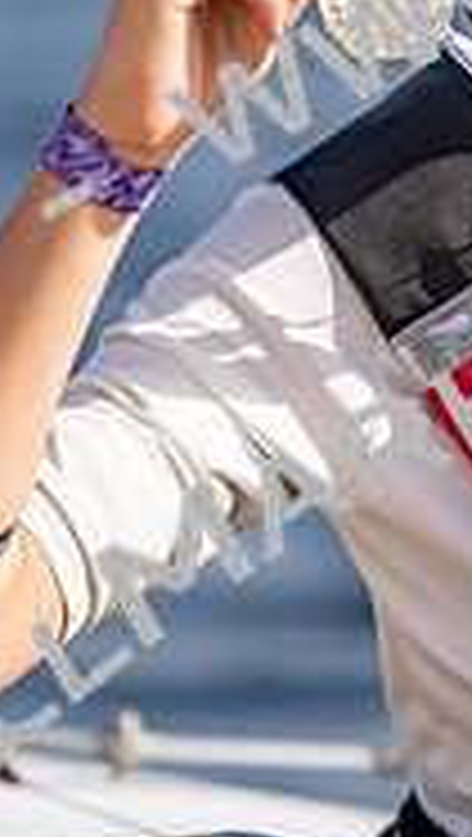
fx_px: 9786
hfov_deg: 2.8
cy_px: 178
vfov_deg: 4.9
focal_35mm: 441
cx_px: 724
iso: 64
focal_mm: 135
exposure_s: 1/5000
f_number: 1.8
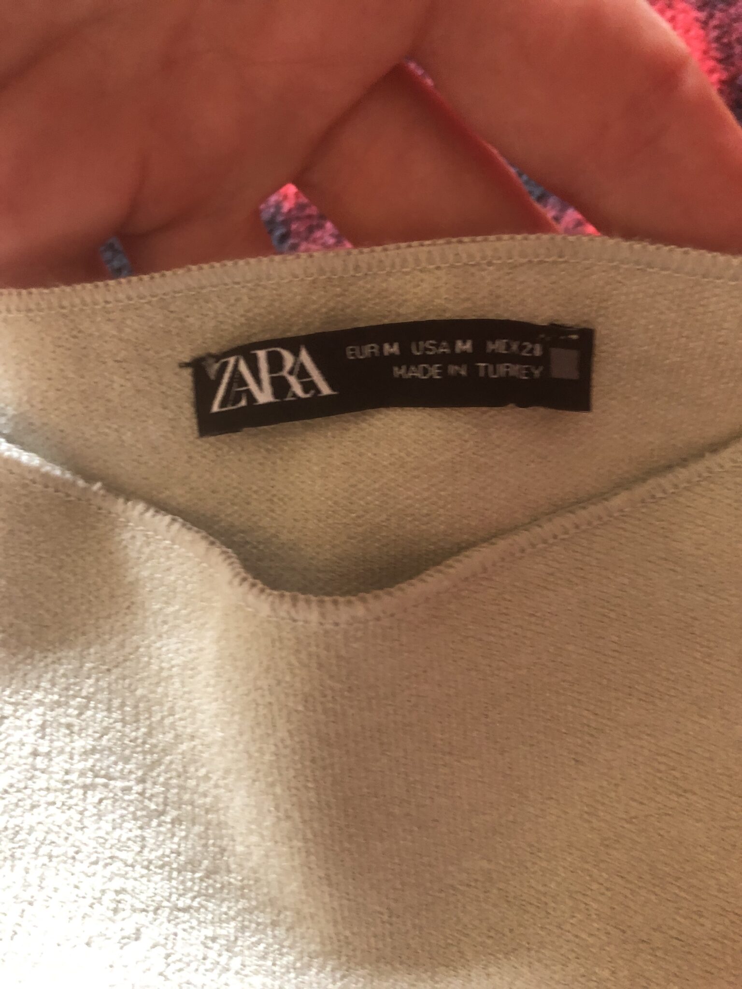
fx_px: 800
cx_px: 371
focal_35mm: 28
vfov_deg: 63.4
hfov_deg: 49.7
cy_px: 494
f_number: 1.8
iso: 80
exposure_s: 1/6
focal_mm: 3.99
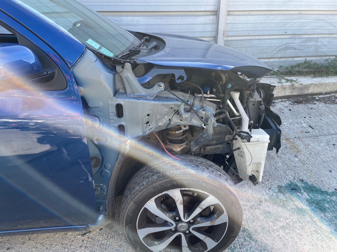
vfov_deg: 53.1
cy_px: 126
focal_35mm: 26
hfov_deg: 67.3
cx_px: 168
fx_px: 253
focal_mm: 4.2
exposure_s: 1/419
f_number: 1.6
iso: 32
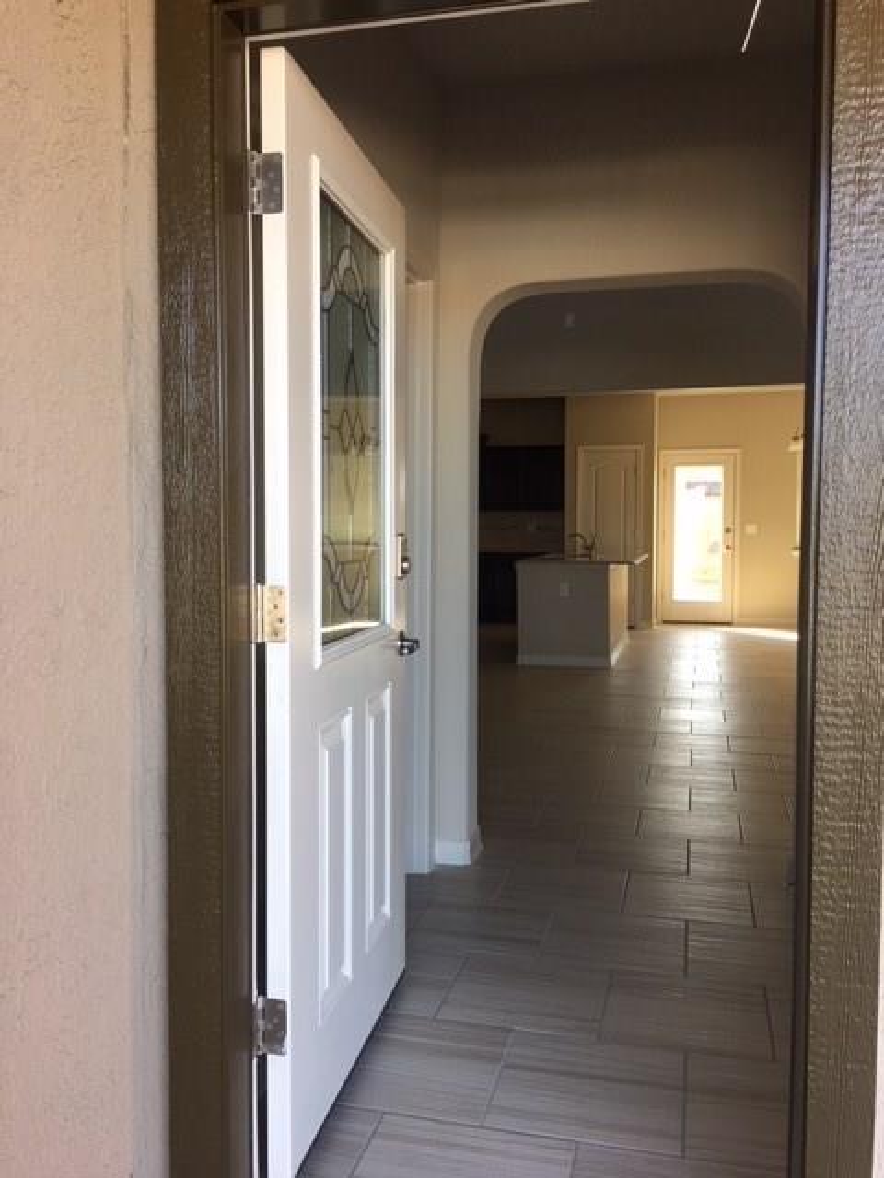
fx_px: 987
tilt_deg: -2.8
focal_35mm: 29
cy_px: 589
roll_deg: +1.7
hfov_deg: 48.2
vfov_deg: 61.7
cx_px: 442
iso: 25
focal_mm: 4.15
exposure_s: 1/60
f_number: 2.2
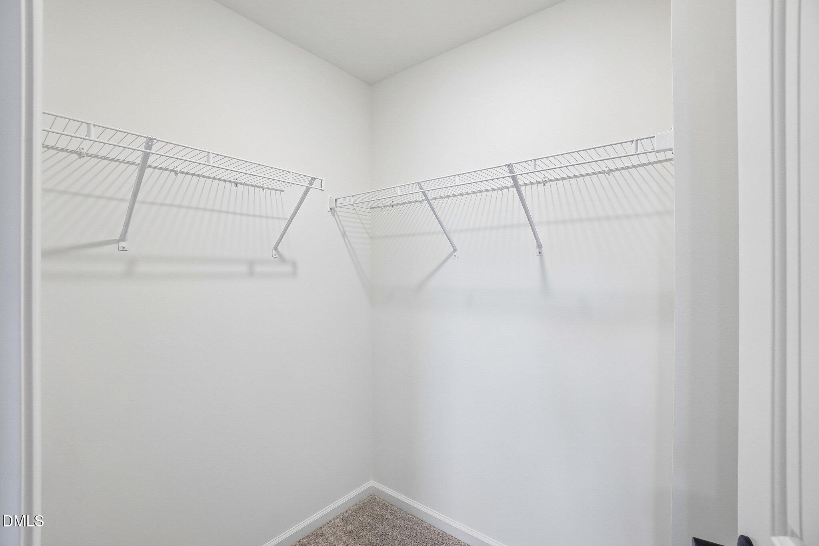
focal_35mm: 15
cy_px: 273
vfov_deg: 77.3
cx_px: 410
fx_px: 341
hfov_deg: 100.4
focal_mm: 10
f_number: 8
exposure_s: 1/8
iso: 400
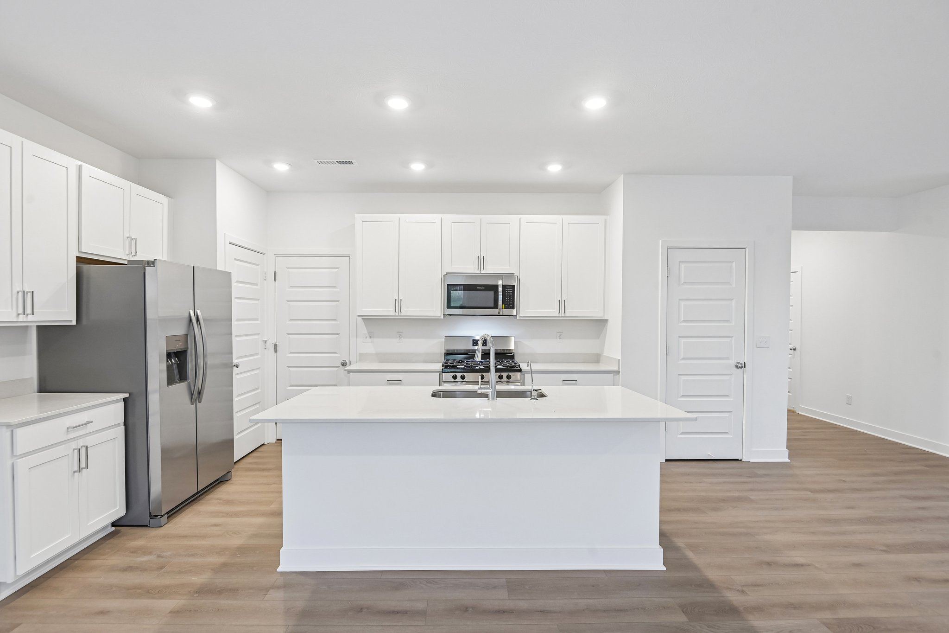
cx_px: 474
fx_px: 422
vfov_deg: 73.7
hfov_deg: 96.7
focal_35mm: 16
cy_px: 316
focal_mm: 16
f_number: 8
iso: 320
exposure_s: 1/15
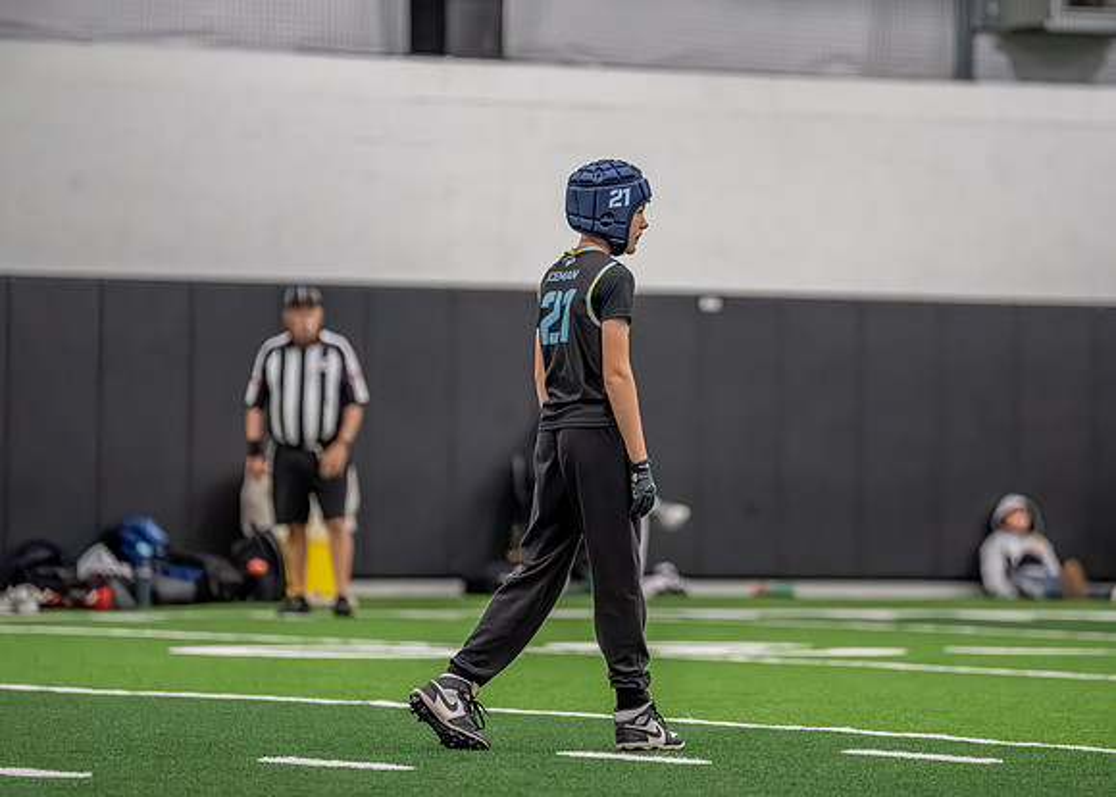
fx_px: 7583
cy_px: 374
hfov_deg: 8.4
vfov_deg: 6.0
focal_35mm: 239
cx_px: 582
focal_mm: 191
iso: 6400
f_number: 2.8
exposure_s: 1/1000
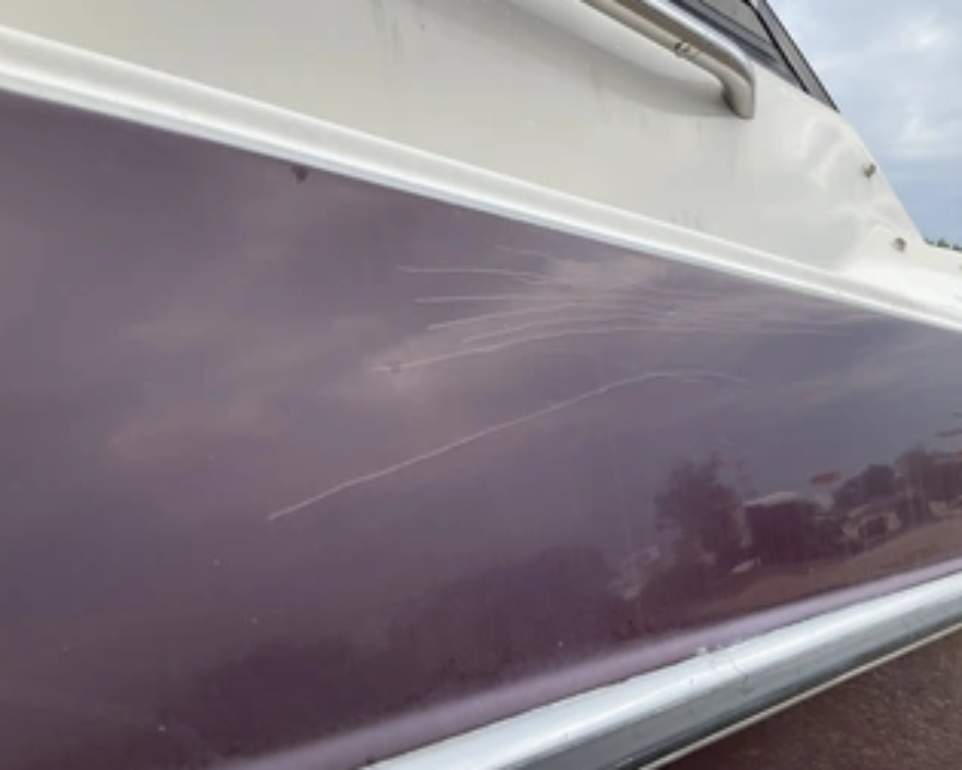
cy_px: 412
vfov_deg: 41.1
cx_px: 498
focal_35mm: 36
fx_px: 1025
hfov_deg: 50.3
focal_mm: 3
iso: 25
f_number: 1.8
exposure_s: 1/514
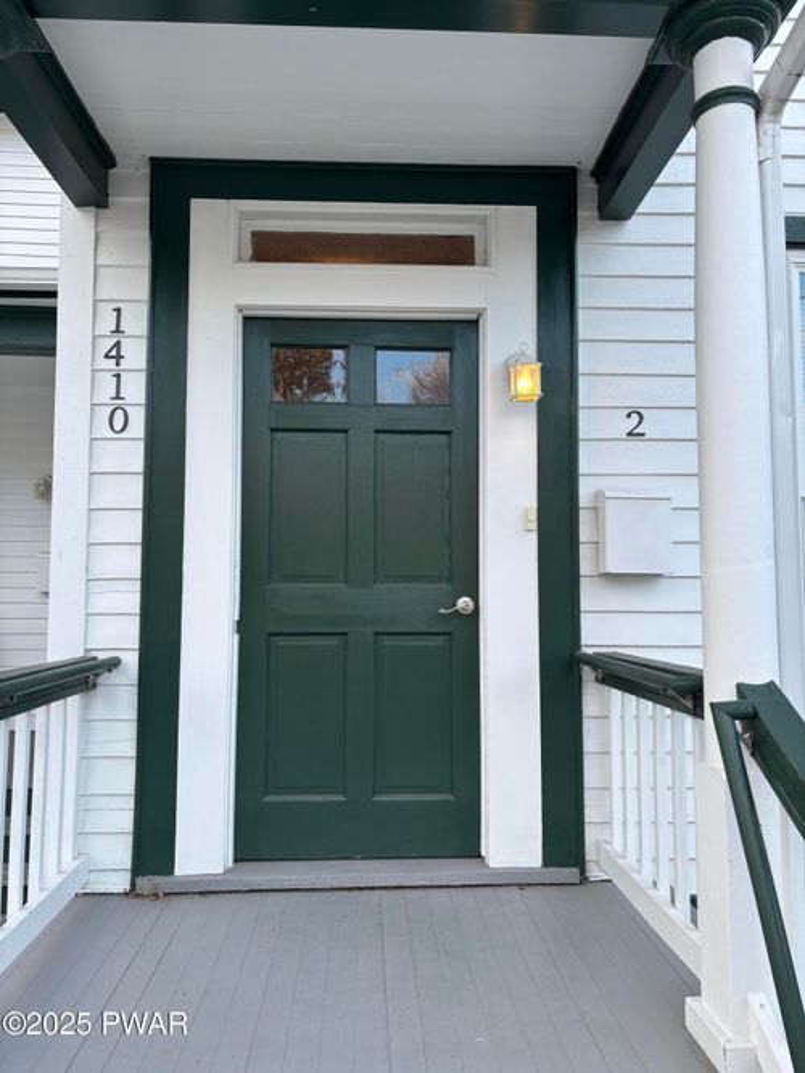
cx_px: 402
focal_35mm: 26
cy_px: 536
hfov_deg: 53.0
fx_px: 806
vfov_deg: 67.3
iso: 50
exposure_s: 1/296
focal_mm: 5.96
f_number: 1.6
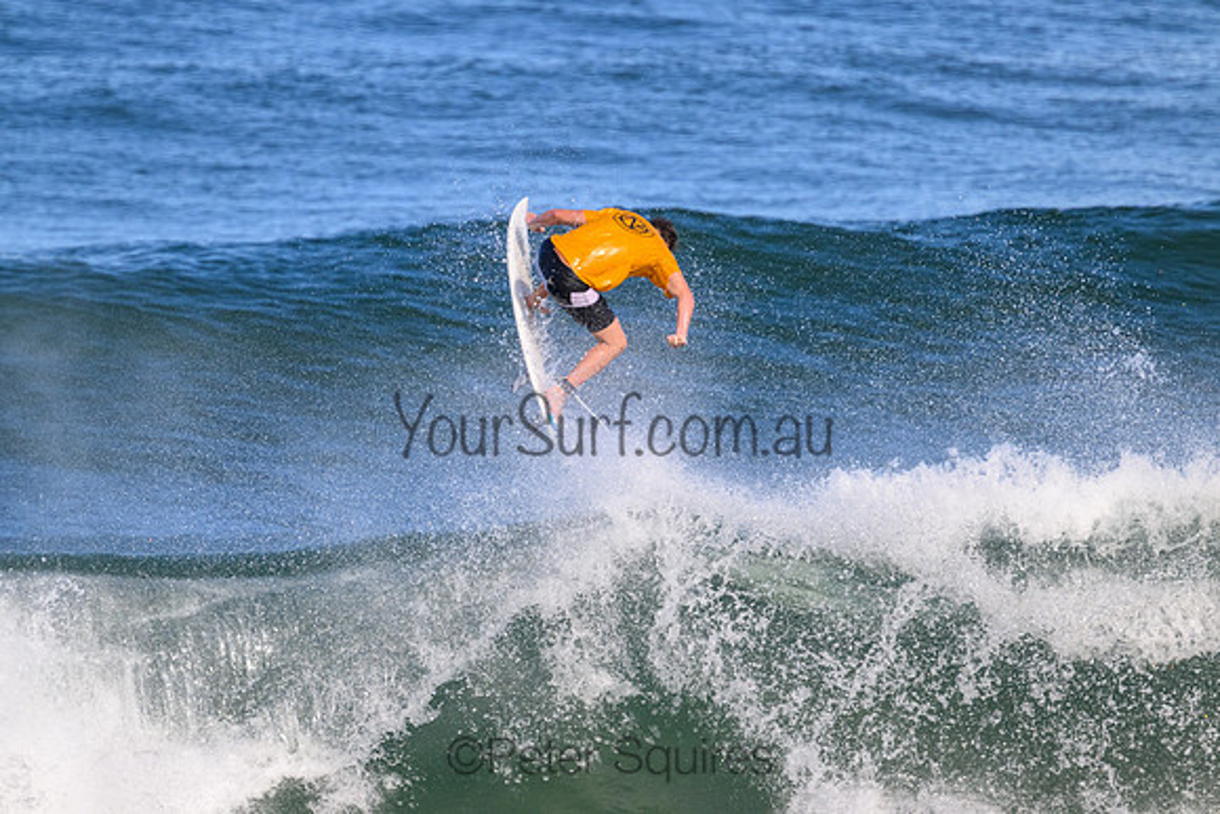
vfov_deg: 1.8
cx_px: 610
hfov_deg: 2.7
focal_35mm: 760
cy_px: 407
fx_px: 25760
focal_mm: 760
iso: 2200
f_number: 11
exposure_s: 1/2000
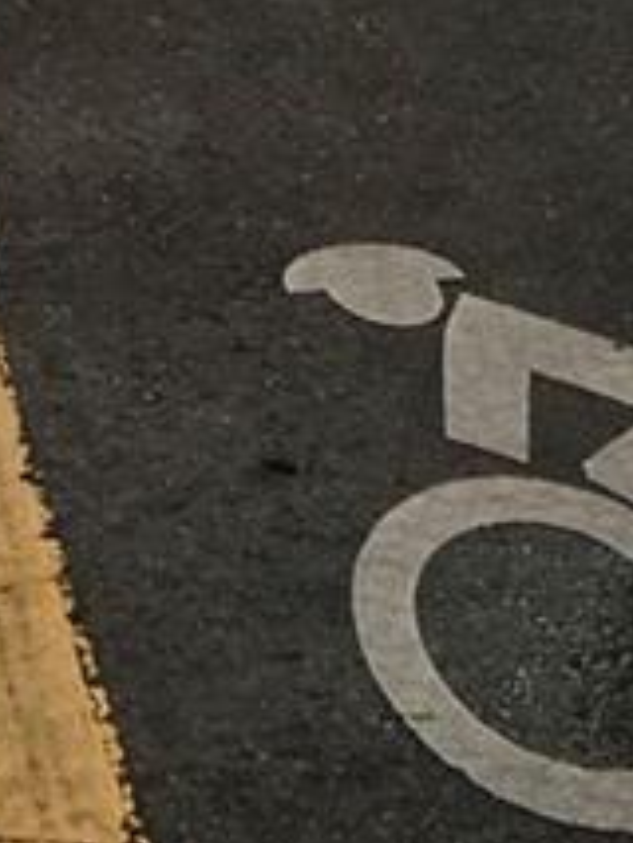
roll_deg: -2.7
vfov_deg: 10.1
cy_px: -1377
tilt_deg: +3.1
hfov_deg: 8.9
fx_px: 3970
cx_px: 965
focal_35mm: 163
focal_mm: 4.15
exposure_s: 1/635
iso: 25
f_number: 2.2
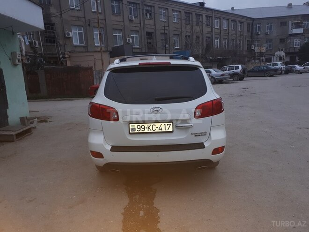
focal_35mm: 27
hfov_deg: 65.3
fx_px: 241
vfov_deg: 51.4
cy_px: 116
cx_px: 154
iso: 50
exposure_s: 1/100
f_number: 1.9
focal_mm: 3.6
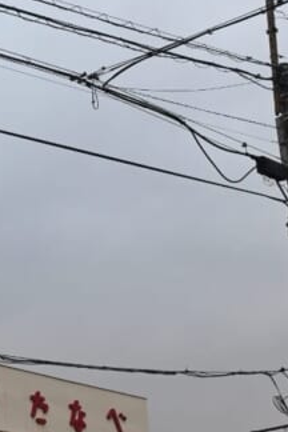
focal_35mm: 111
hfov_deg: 12.0
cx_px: -75
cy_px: 53
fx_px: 1332
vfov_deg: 18.2
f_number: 6.3
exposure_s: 1/160
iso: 320
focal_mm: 24
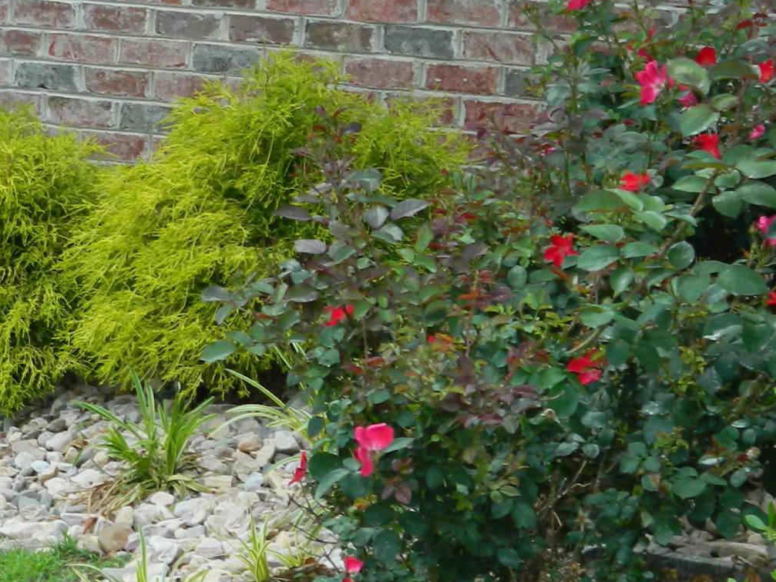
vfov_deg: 10.6
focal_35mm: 140
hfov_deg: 13.8
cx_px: -59
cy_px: 355
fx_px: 3138
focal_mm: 8.4
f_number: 3.6
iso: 80
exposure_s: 1/160
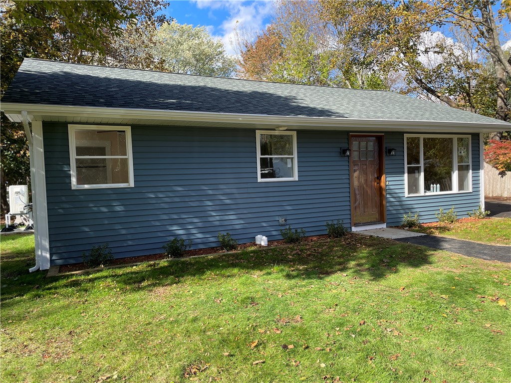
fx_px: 384
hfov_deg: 67.3
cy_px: 192
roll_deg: +1.8
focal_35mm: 26
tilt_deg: -2.0
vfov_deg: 53.1
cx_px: 256
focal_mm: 4.2
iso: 32
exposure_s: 1/1103
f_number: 1.6
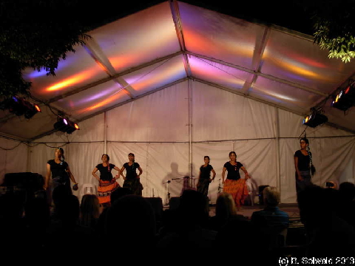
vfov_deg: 37.7
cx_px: 178
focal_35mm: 38
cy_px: 133
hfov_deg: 49.0
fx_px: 390
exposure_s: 1/20.7
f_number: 2.9
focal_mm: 6.3
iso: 79
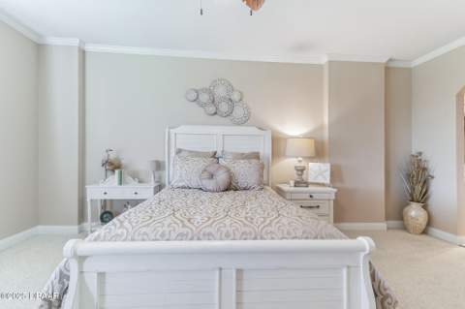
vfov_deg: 73.6
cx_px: 232
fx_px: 206
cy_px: 154
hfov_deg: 96.8
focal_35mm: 16
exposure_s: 1/8
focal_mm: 16
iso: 400
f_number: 8
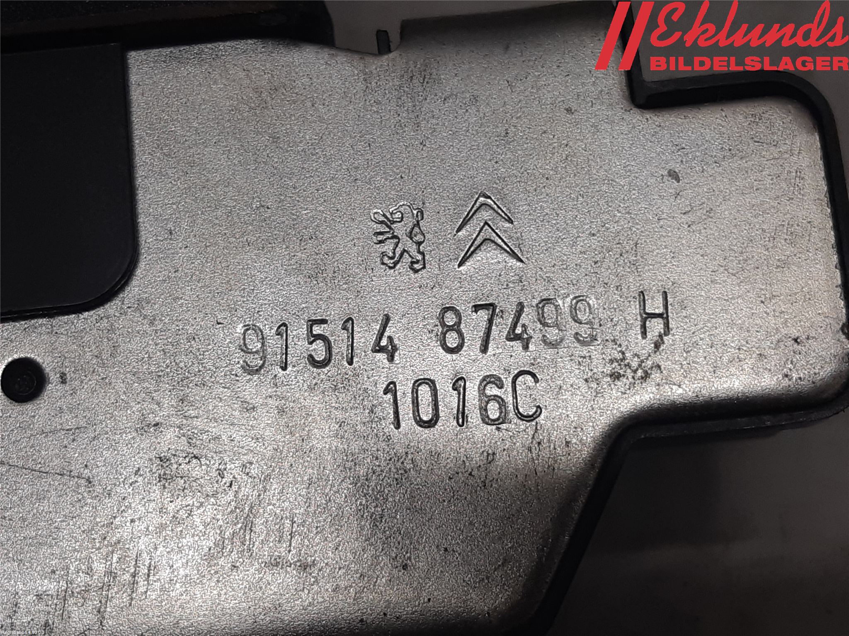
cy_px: 318
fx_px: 638
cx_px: 424
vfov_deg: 53.1
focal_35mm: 26
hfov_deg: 67.3
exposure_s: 1/110
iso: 40
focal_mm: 3.93
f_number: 1.7
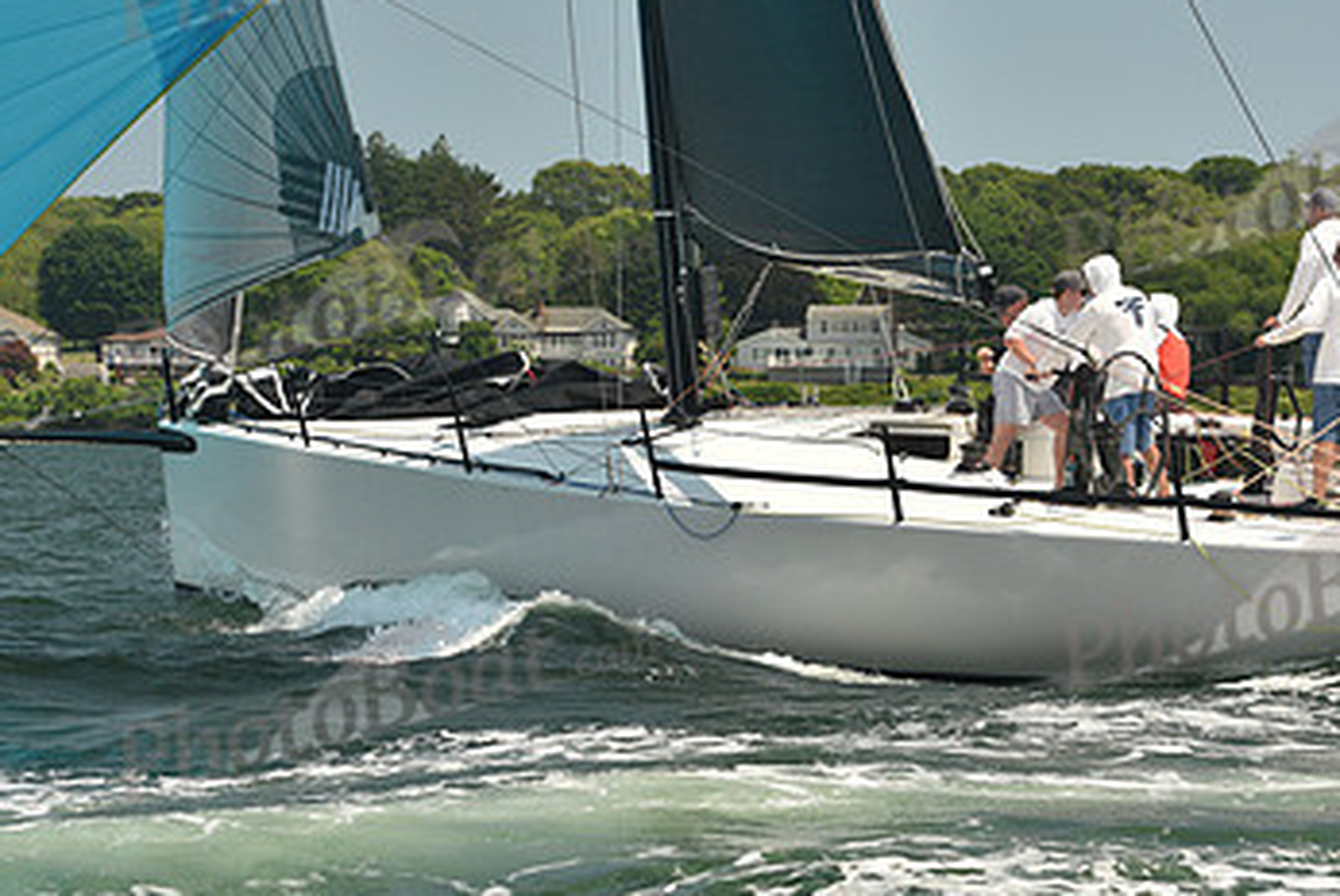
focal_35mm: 117
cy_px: 446
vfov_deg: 11.7
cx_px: 861
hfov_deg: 17.4
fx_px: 4359
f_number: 5.6
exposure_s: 1/640
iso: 250
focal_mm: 70
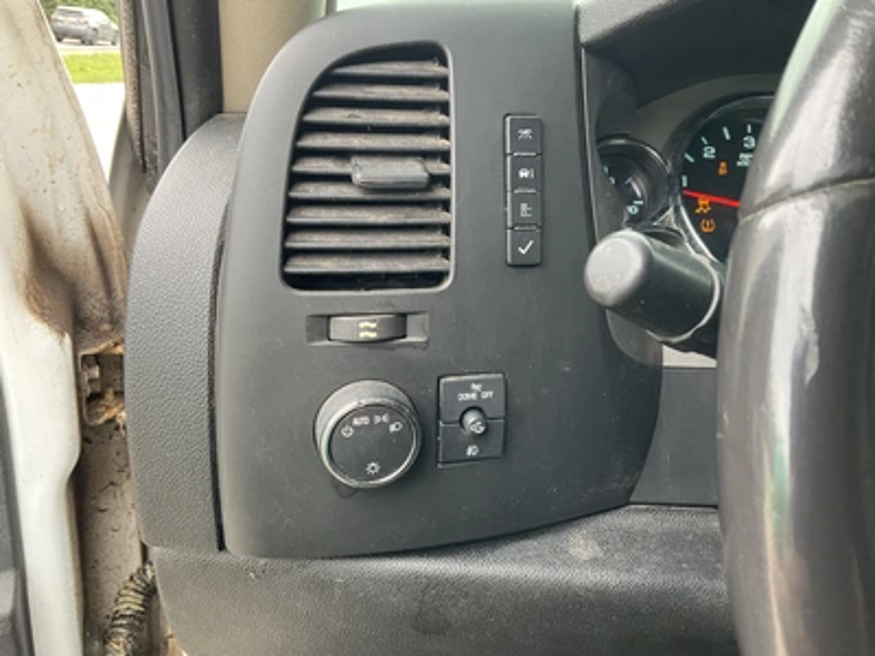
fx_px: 733
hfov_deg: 61.7
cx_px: 438
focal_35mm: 29
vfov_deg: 48.2
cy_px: 328
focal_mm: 3
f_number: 1.8
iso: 64
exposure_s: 1/80
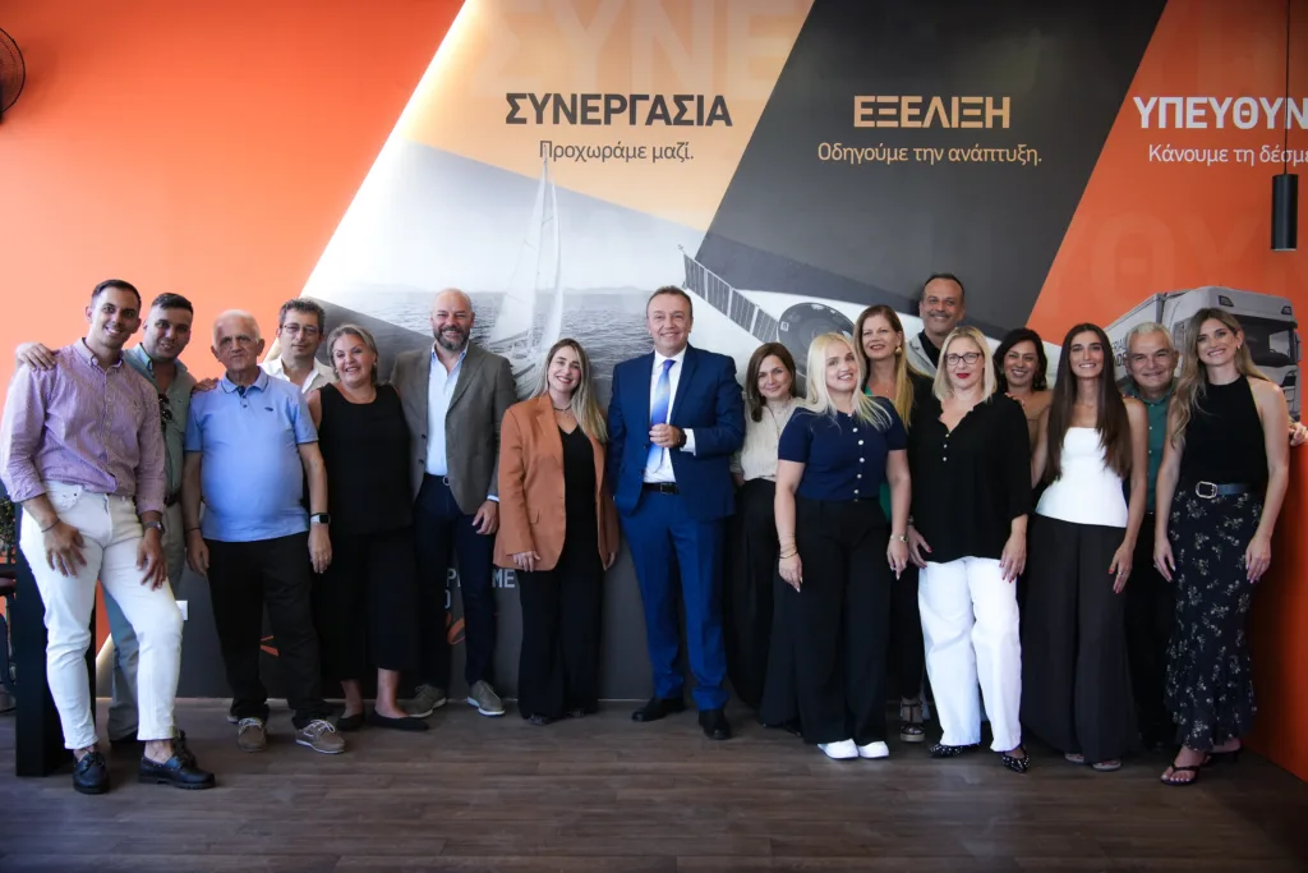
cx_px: 654
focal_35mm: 35
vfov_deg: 37.9
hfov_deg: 54.4
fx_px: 1272
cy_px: 436
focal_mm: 35
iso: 3200
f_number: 10
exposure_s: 1/200
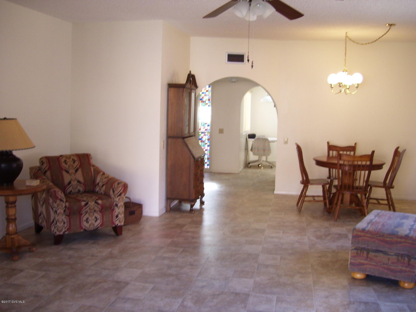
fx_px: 433
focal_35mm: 36
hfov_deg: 51.4
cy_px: 156
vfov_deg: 39.7
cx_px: 208
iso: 100
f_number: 2.7
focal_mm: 6
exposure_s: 1/30
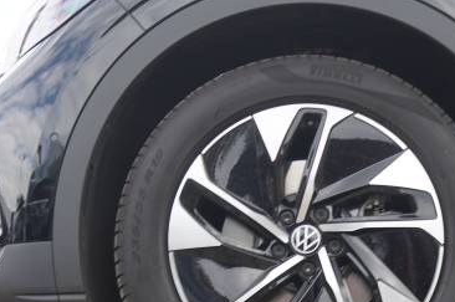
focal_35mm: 84
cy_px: 222
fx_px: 1060
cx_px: 293
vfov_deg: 16.1
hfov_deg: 24.1
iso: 100
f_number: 4.5
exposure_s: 1/60
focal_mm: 32
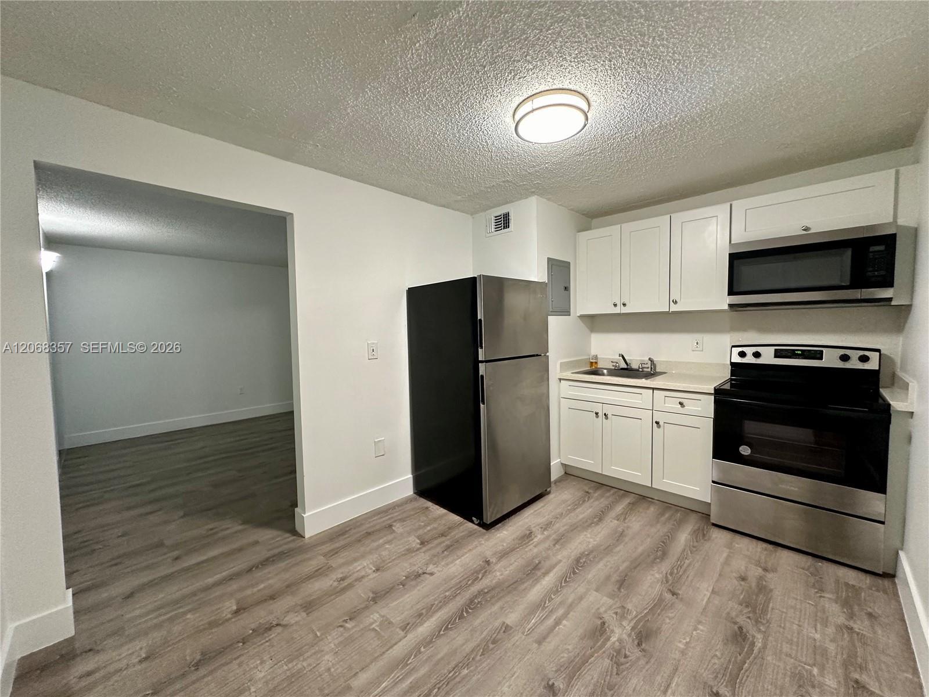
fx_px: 376
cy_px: 348
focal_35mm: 14
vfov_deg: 85.7
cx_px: 464
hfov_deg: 102.1
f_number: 2.2
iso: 250
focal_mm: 2.22
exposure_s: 1/60
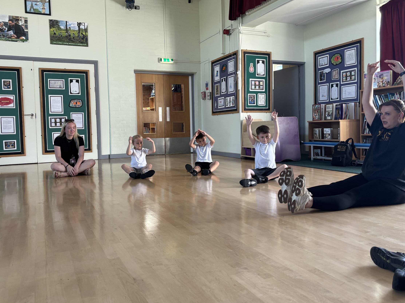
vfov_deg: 46.7
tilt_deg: -3.0
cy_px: 139
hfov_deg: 59.9
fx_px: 351
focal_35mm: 30
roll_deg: +1.4
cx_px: 189
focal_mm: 5.96
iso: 125
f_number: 1.6
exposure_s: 1/105
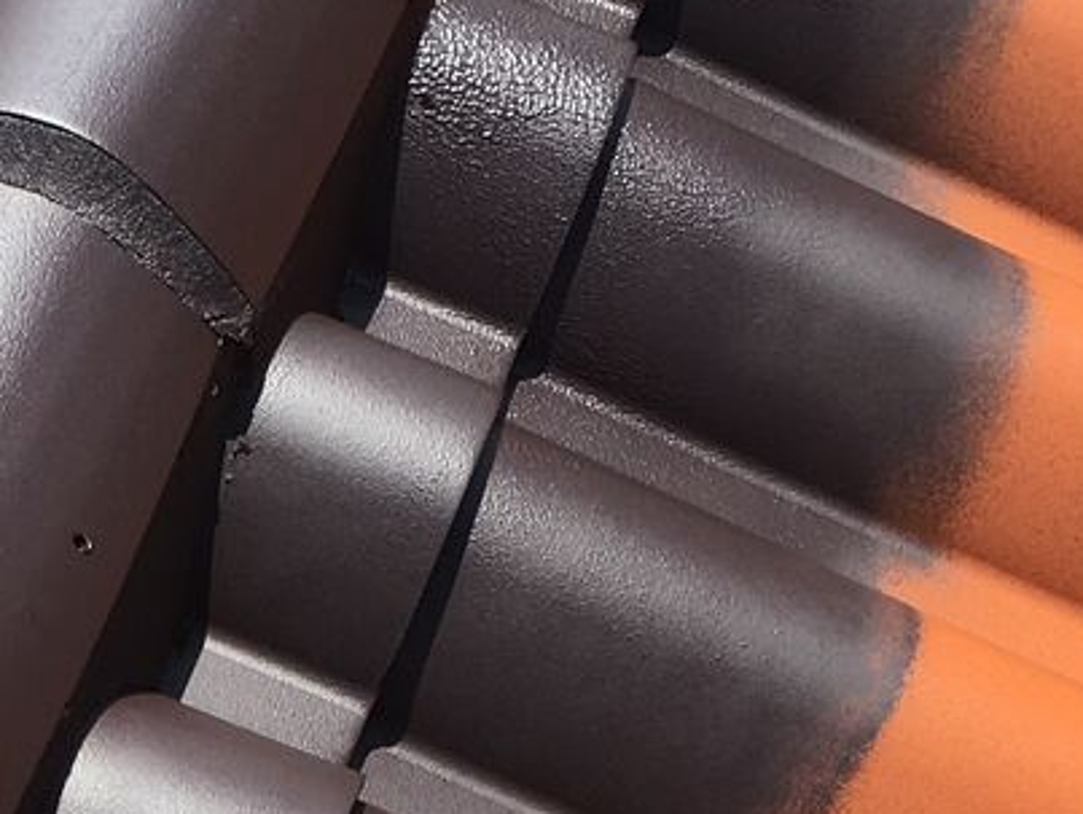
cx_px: 86
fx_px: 3601
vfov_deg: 12.3
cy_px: 1236
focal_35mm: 115
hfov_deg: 16.8
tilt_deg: -52.0
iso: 25
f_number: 2.2
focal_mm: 4.15
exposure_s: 1/884
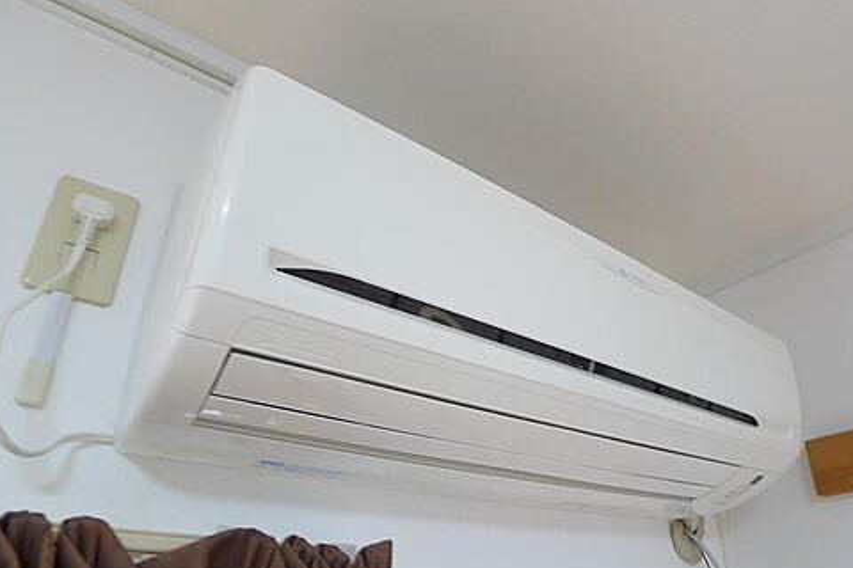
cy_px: 339
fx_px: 711
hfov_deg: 61.6
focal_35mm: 30
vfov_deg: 43.4
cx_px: 490
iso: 80
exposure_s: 1/8
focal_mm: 5.1
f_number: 2
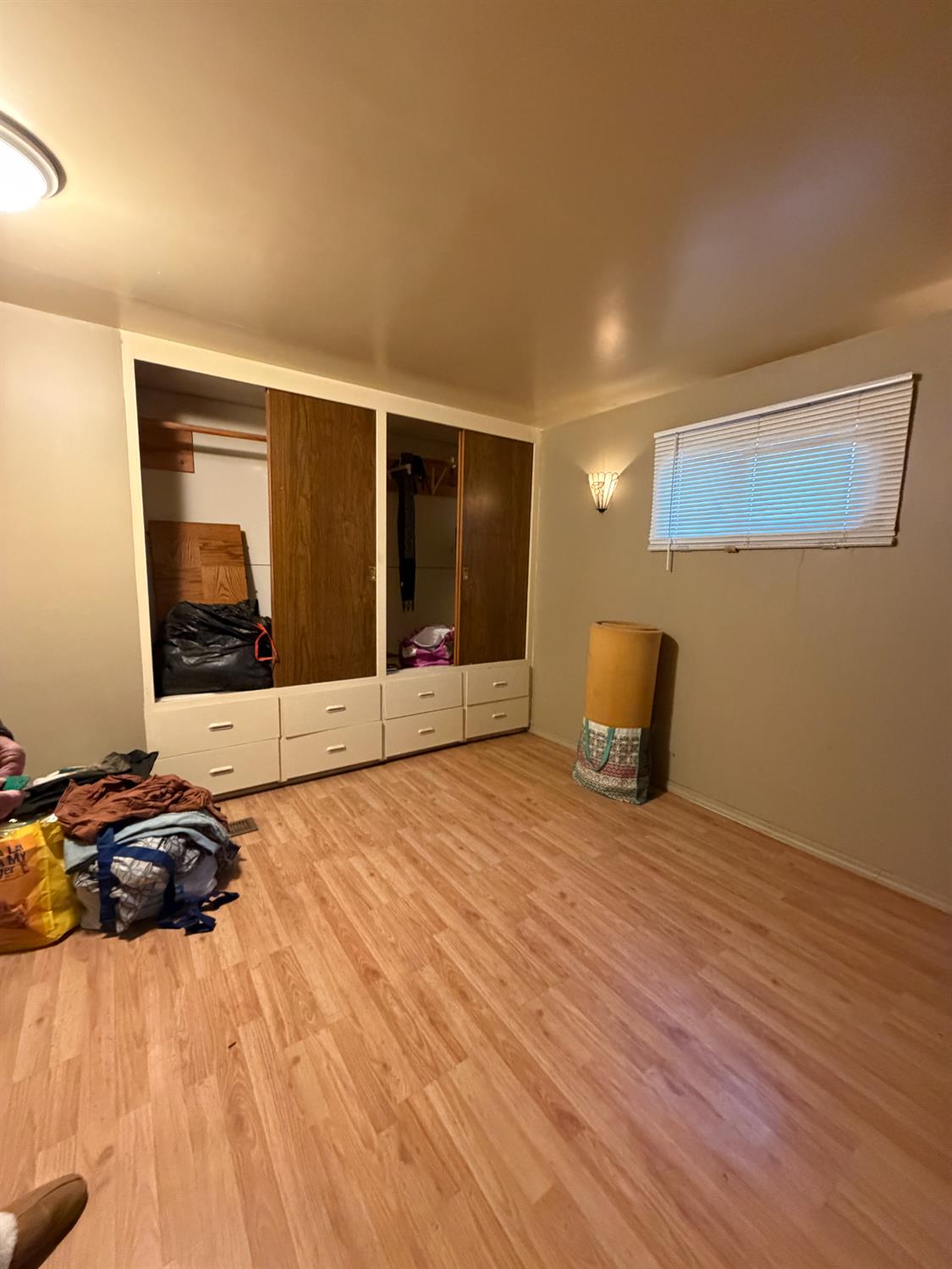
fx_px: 513
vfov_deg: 102.0
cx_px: 476
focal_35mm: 14
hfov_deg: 85.7
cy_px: 634
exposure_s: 1/60
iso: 800
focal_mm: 2.22
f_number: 2.2
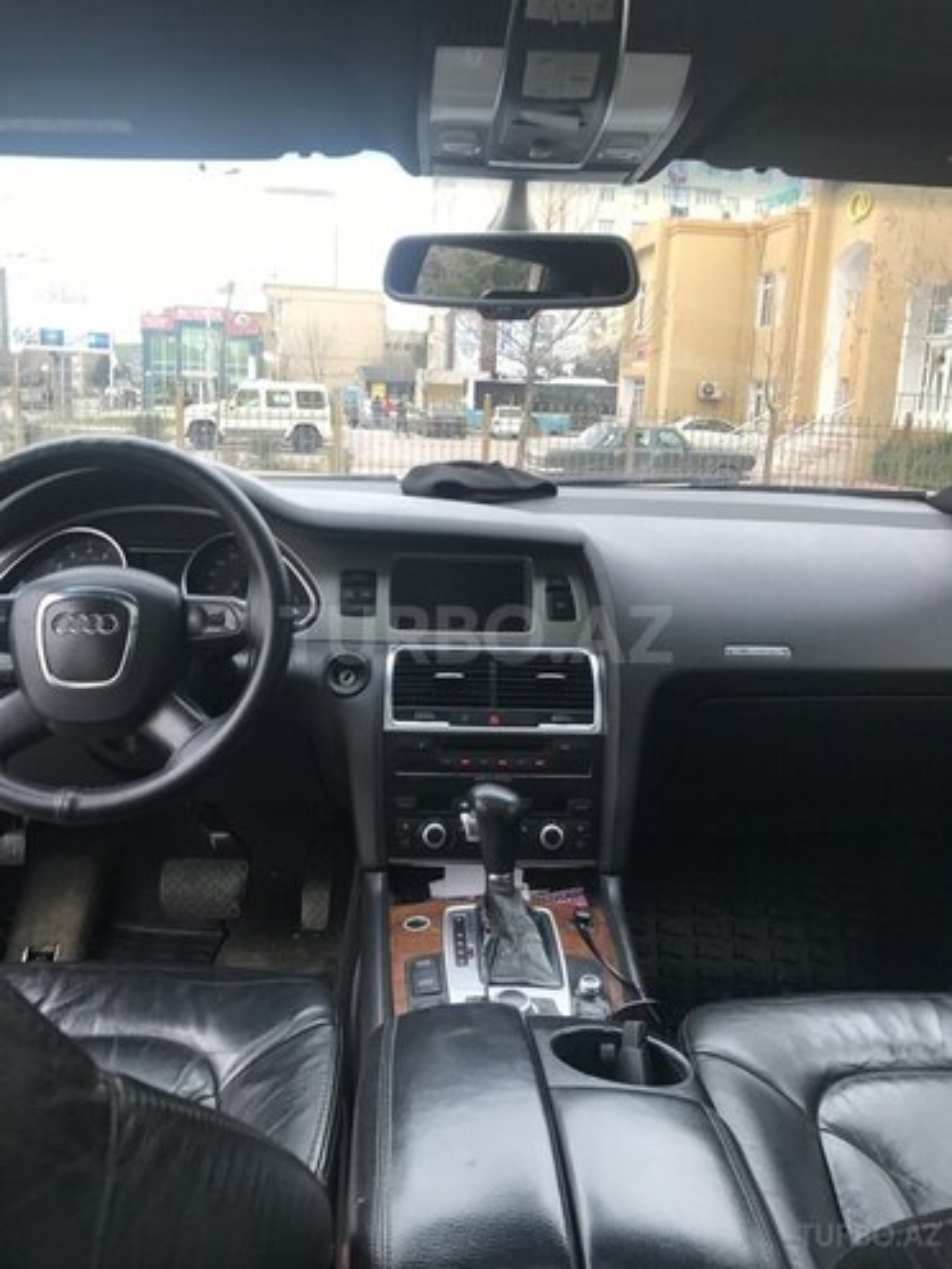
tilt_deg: -10.9
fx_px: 1027
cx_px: 476
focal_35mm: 28
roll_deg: -2.0
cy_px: 634
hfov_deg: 49.7
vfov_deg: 63.4
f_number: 1.8
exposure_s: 1/50
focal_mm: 3.99
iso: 25
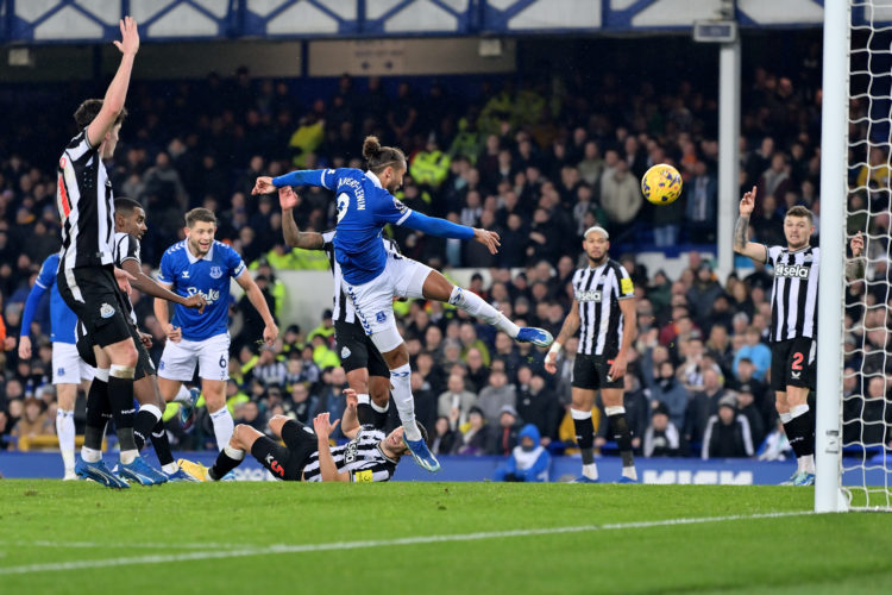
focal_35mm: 200
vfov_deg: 6.9
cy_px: 298
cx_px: 446
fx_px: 4955
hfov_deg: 10.3
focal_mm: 200
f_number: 3.5
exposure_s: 1/1250
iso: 1600
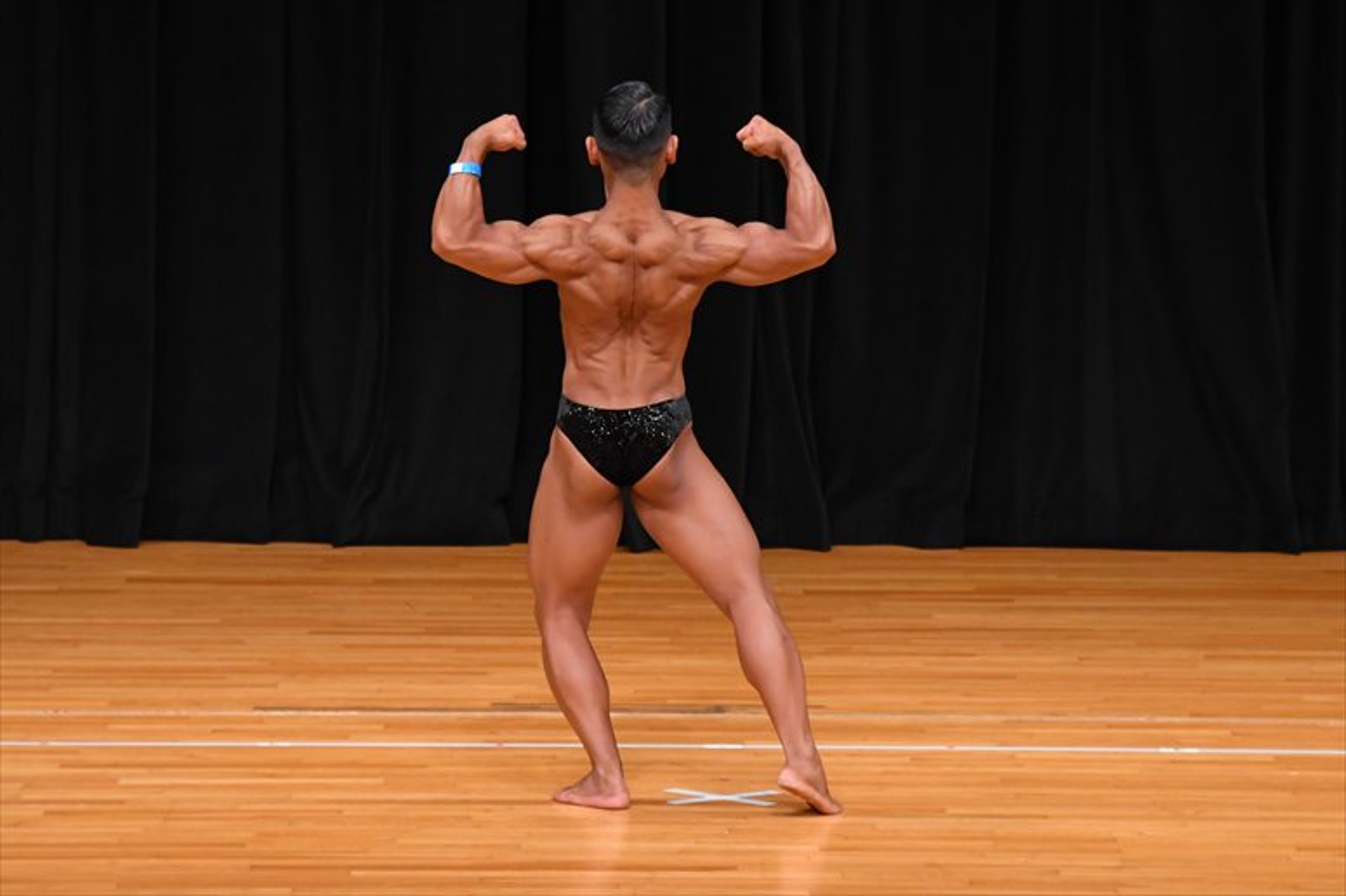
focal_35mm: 285
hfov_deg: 7.2
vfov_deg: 4.8
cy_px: 448
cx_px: 673
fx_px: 10651
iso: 3200
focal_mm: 190
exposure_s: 1/400
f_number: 5.6
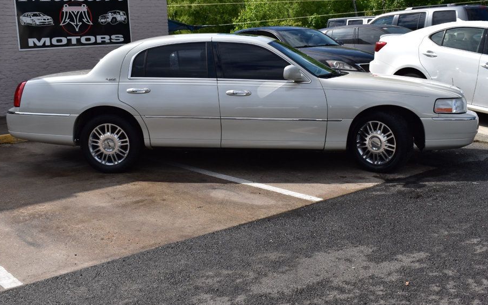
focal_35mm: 47
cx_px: 243
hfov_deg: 43.0
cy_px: 144
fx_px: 619
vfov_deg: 27.7
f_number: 11
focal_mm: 27
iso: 280
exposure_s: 1/500
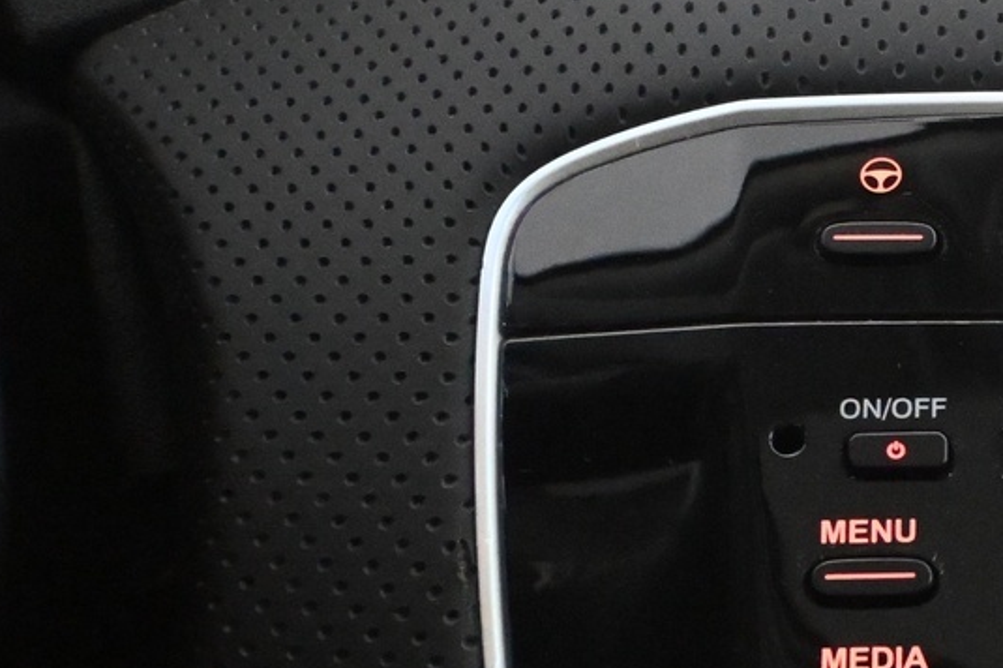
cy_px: 509
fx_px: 2848
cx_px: 1475
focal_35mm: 102
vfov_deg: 13.3
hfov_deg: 18.0
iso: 9000
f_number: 4
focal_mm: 22.5
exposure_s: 1/60
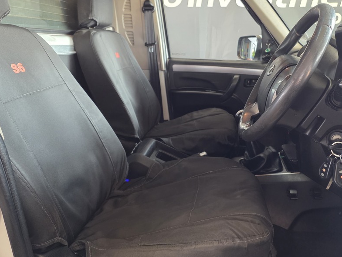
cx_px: 208
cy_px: 125
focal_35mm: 30
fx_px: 296
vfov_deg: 46.8
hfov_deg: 59.4
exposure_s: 1/100
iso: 500
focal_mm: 6.25
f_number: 1.7
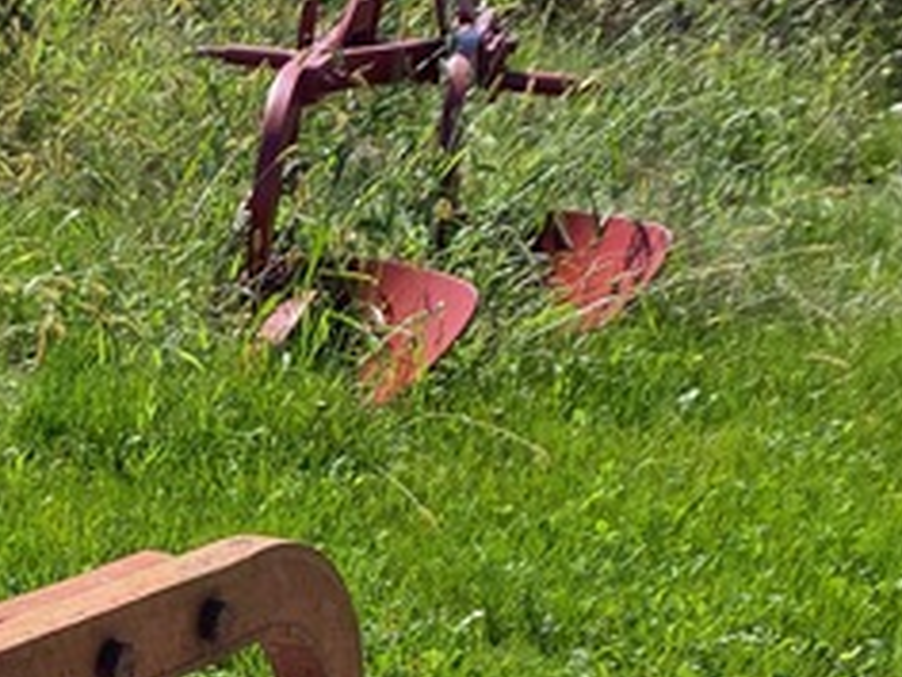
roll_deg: -1.6
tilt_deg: -22.0
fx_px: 2293
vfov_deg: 16.2
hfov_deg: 18.8
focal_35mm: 88
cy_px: 776
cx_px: -558
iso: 32
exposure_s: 1/2105
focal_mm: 4.25
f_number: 1.8
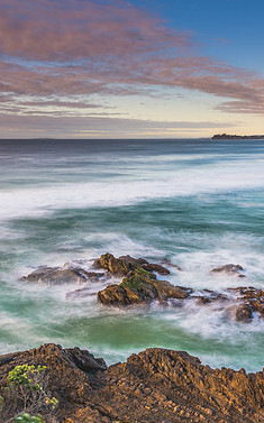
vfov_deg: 50.4
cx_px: 184
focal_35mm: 39
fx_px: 450
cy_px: 210
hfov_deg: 32.3
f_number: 8
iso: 40
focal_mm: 24
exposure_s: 5
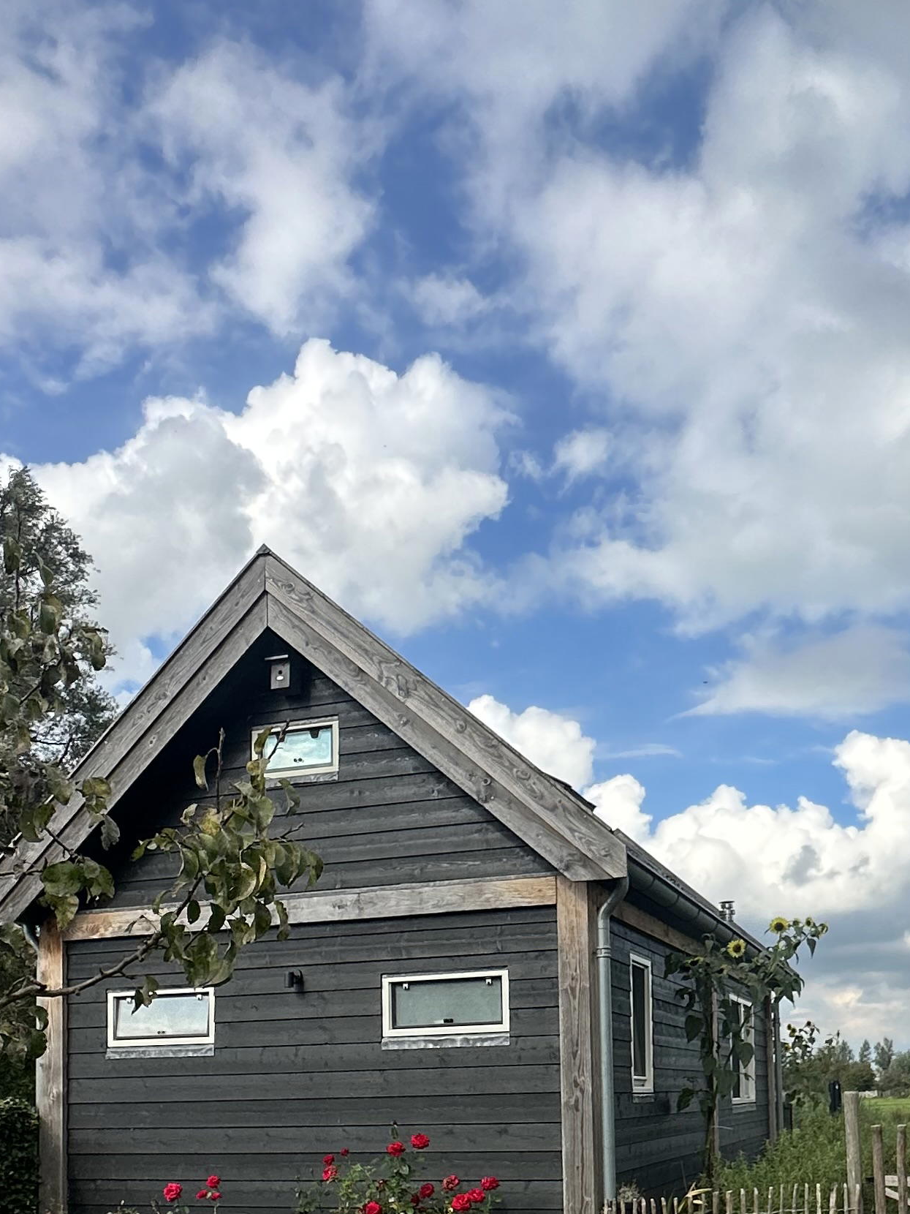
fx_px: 1192
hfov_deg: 41.5
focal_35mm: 34
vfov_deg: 49.5
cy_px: 1036
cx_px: 575
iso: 50
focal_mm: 2.22
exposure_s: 1/2092
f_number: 2.2
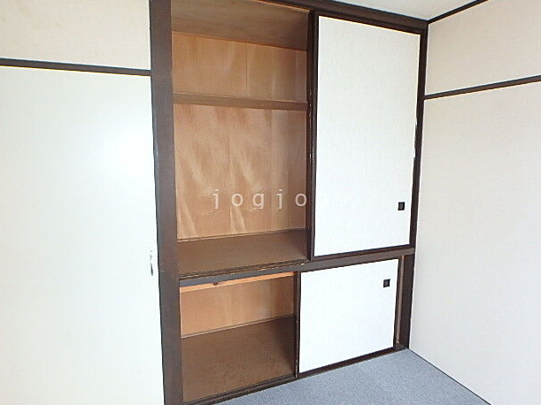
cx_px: 272
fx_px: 344
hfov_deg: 76.4
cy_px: 198
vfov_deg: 61.1
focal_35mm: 22
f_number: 3.5
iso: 400
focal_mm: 3.7
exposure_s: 1/30
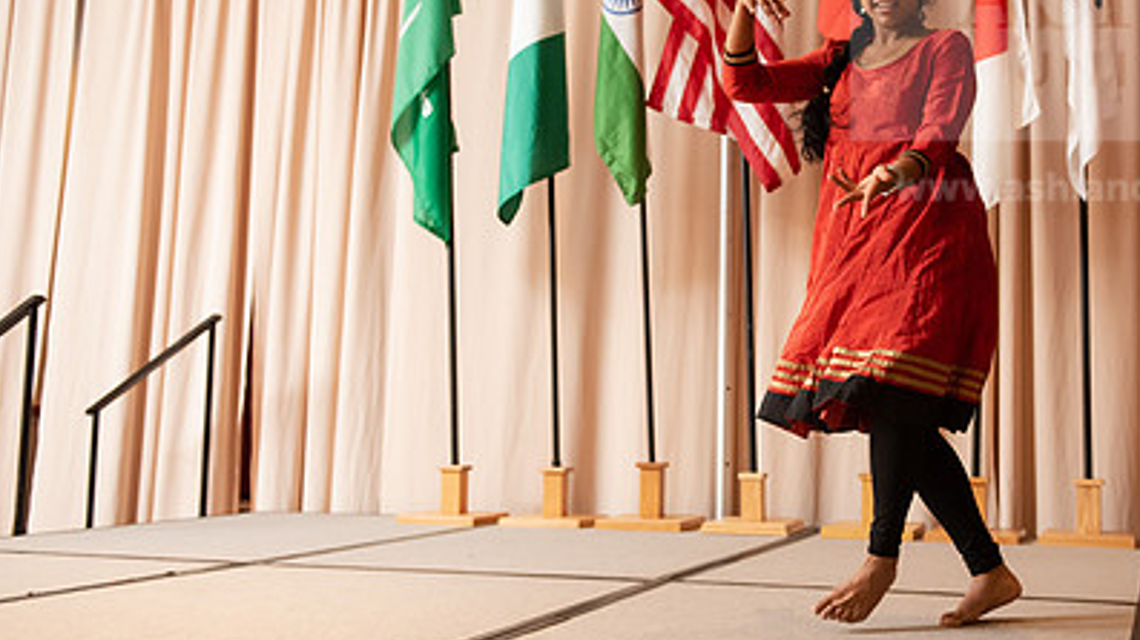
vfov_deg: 24.3
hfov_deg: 41.5
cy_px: 248
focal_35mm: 49
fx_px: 1481
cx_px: 764
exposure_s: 1/200
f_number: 3.2
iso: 2500
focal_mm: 32
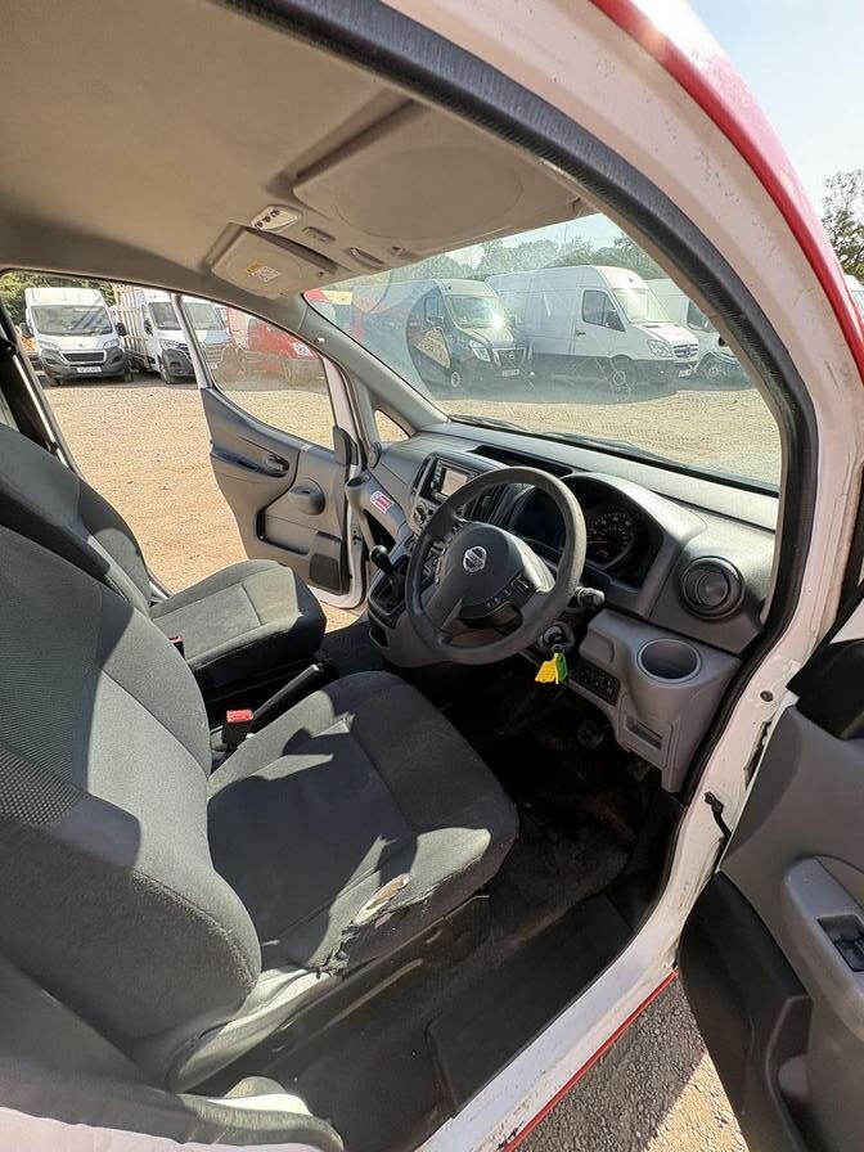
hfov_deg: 85.7
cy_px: 576
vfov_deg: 102.1
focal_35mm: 14
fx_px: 466
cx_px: 432
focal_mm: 2.22
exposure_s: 1/135
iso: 50
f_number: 2.2
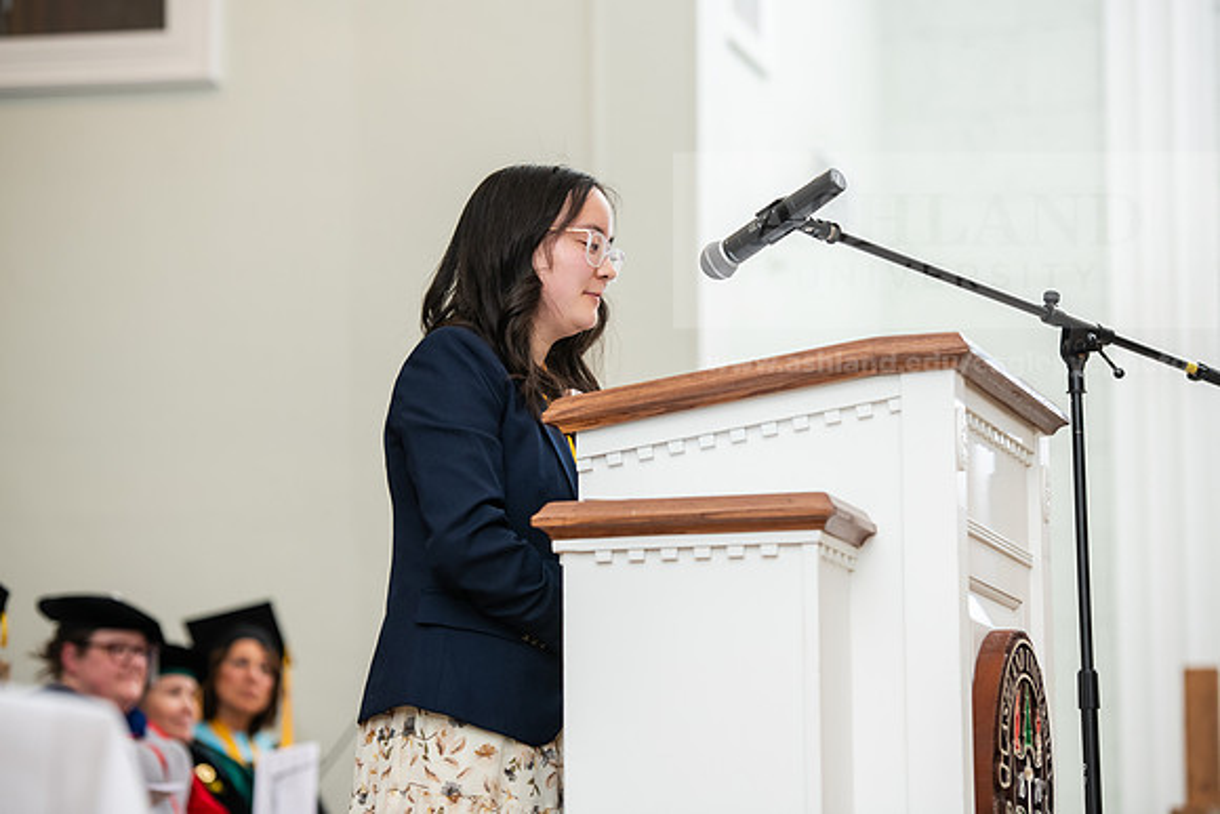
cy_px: 407
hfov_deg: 17.6
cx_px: 610
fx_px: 3932
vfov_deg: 11.8
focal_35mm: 116
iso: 1000
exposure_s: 1/200
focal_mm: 116
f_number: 3.5
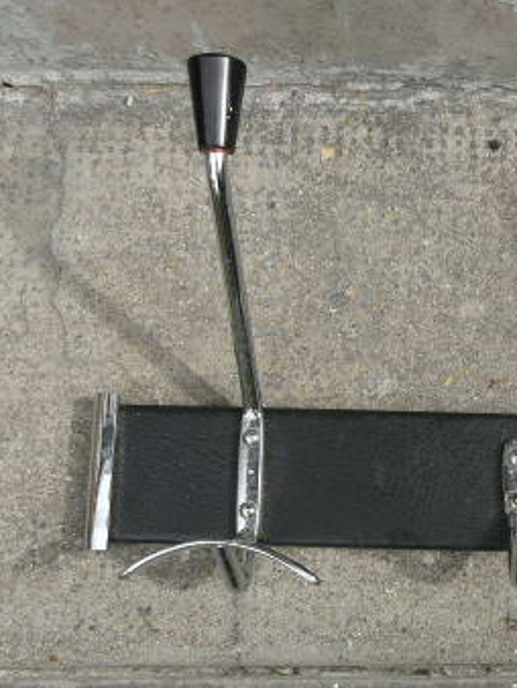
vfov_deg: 35.7
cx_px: 548
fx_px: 1054
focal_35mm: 53
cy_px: 466
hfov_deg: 25.8
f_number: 5
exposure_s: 1/200
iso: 100
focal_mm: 4.6
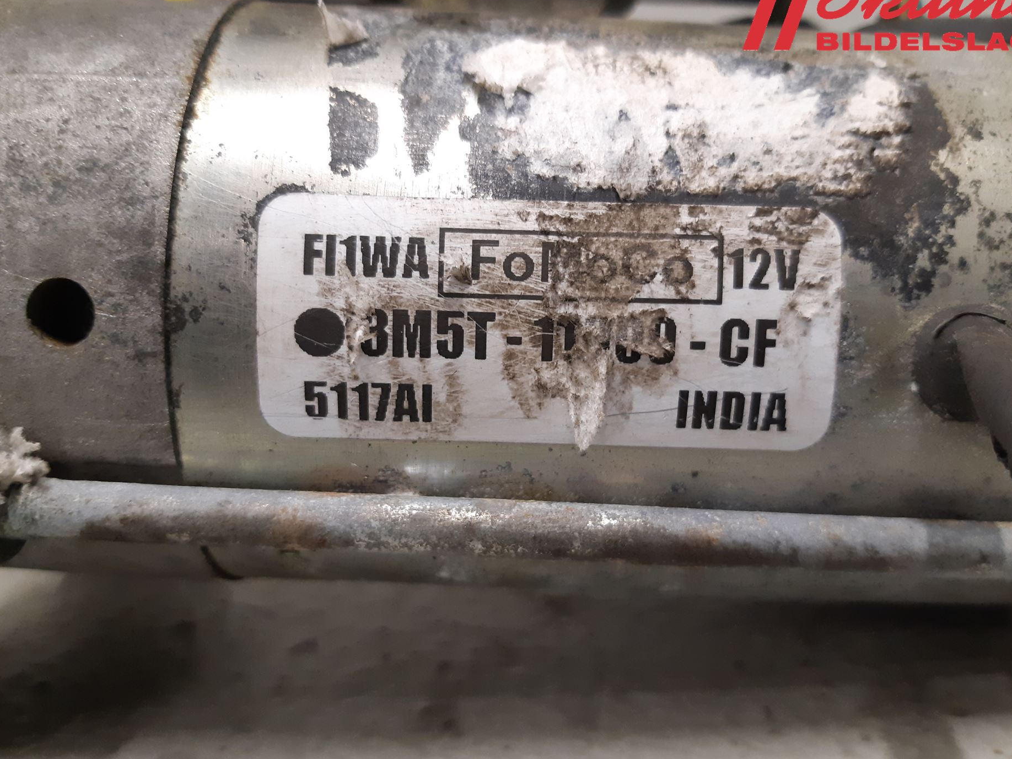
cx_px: 516
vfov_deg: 48.2
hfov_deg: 61.7
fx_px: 848
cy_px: 380
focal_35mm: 29
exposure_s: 1/50
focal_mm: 3.93
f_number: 1.7
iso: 200
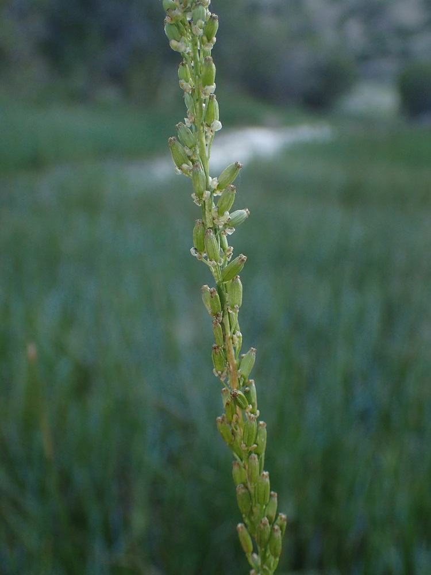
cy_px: 288
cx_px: 216
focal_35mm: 43
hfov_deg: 33.6
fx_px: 714
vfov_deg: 43.9
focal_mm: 7.86
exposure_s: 1/160
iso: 400
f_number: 2.9
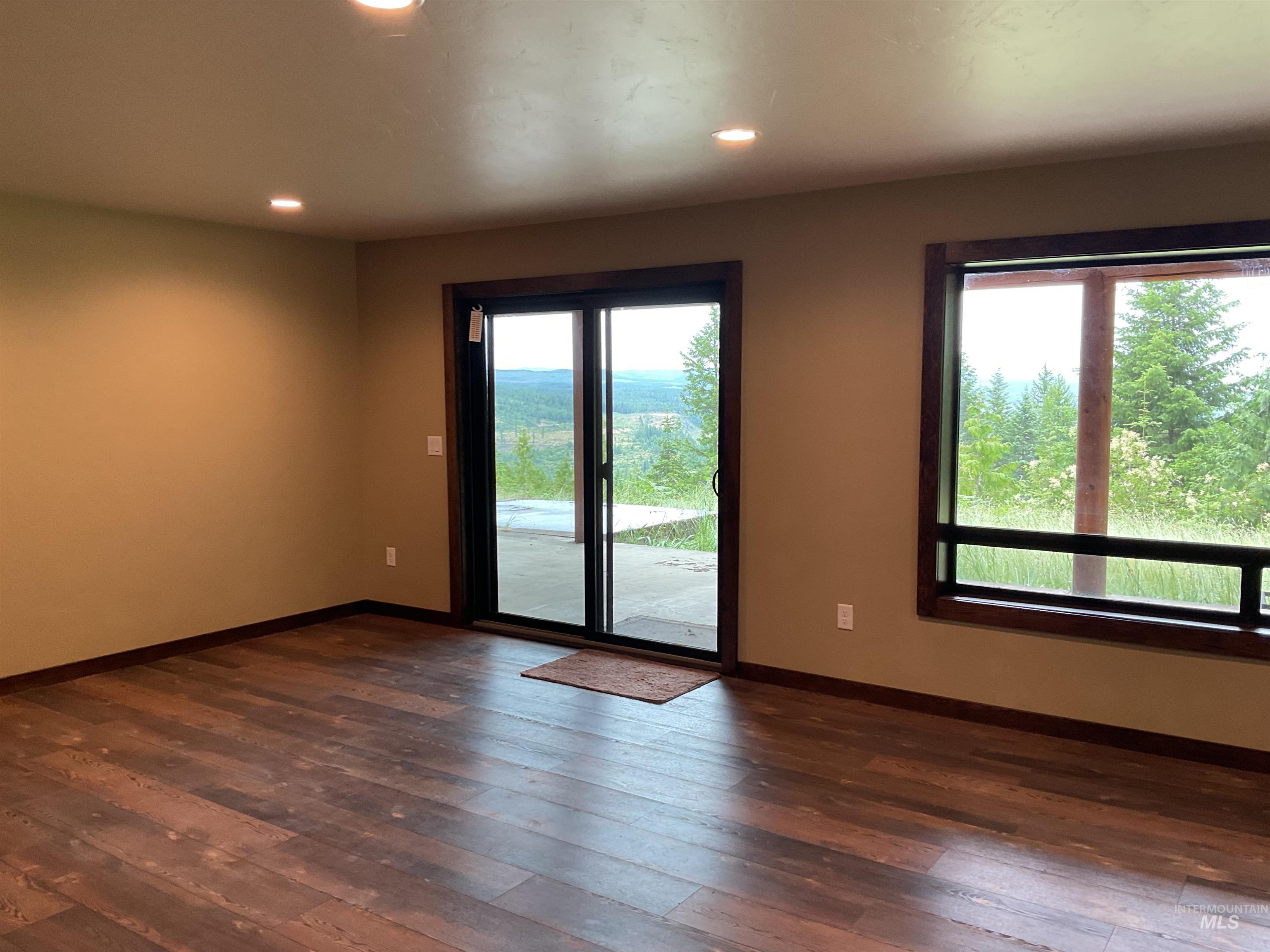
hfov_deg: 61.7
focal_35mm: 29
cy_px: 476
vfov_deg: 48.2
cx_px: 635
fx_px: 1064
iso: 40
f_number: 1.8
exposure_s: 1/60
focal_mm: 3
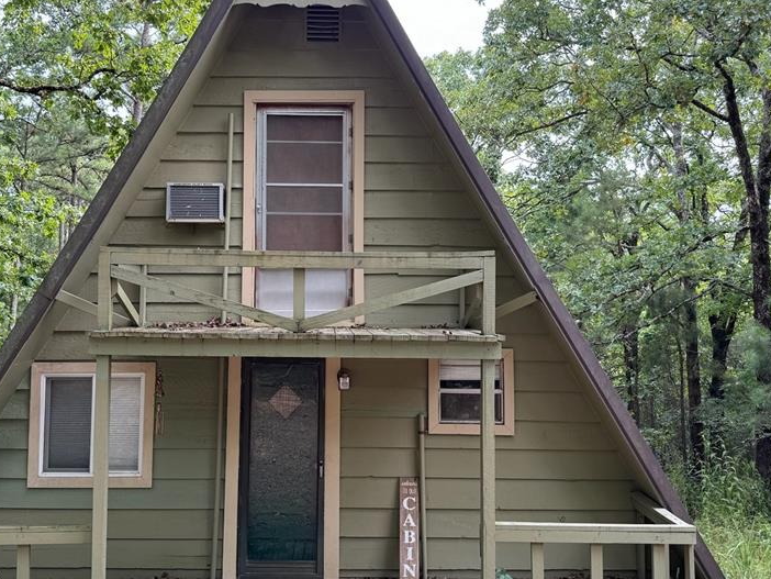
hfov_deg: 52.5
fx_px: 780
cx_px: 337
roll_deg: -0.7
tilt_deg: +2.6
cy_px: 263
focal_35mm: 35
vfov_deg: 40.7
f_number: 1.78
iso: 80
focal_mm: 6.76
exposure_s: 1/149
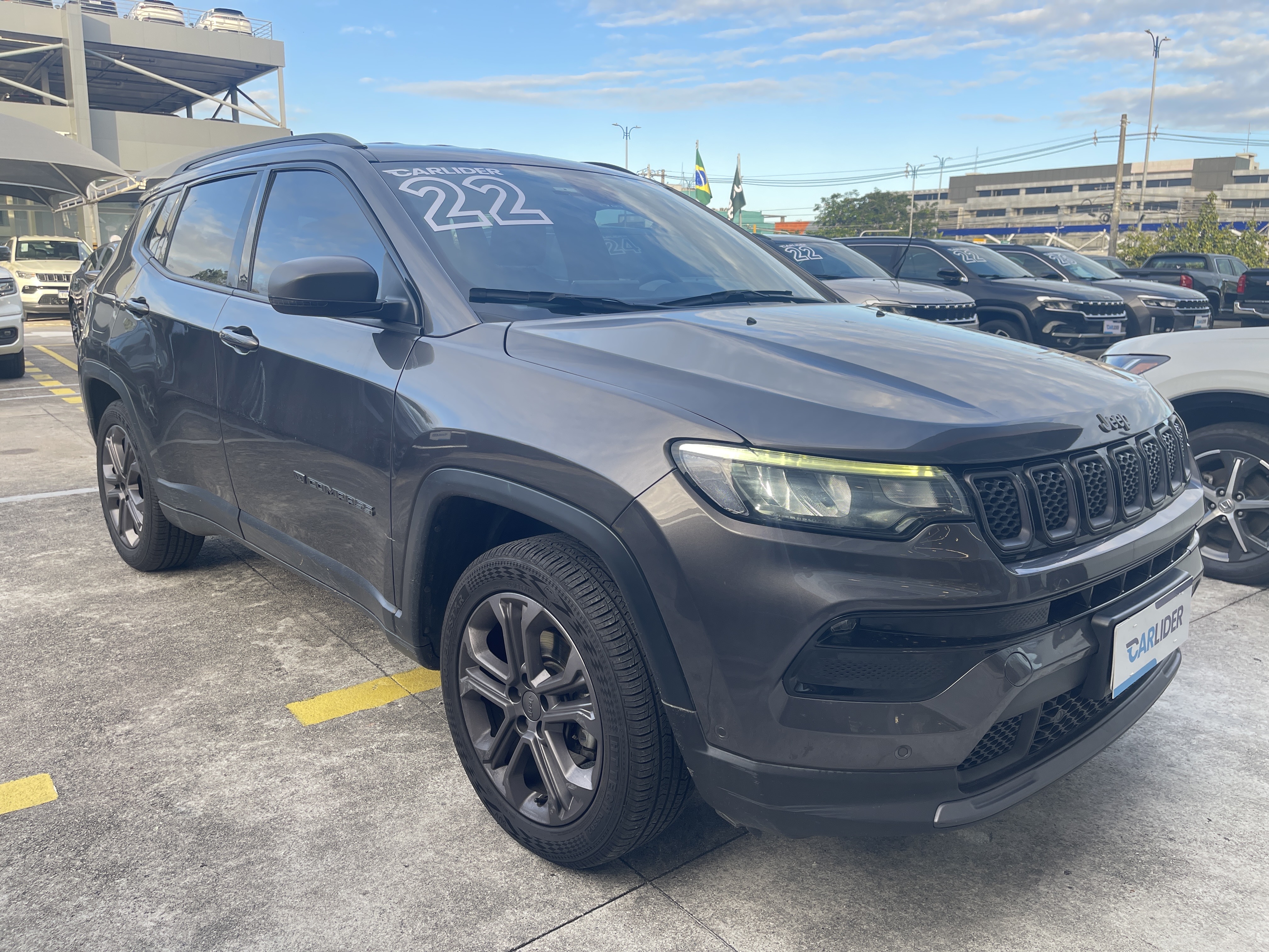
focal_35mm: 25
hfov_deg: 69.4
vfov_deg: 54.9
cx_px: 634
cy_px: 476
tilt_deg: -12.4
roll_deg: -1.2
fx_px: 916
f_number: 1.6
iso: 32
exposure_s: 1/348
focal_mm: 5.1
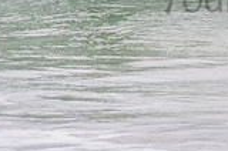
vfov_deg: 0.6
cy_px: -22
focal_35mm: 2230
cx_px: 400
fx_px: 14095
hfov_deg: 0.9
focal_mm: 500
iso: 900
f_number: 5.6
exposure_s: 1/1000
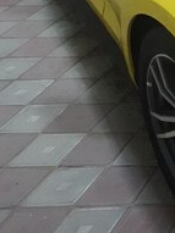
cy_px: -40
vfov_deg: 25.2
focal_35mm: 70
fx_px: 472
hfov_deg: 20.0
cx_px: 196
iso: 500
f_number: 1.9
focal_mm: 3.6
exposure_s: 1/17
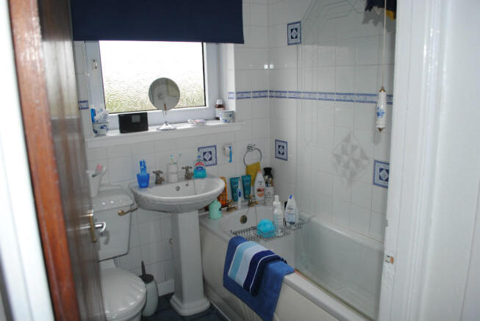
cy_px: 160
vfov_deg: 48.0
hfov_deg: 67.3
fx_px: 360
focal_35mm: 27
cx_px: 240
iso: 200
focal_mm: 18
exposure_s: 1/60
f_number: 3.5
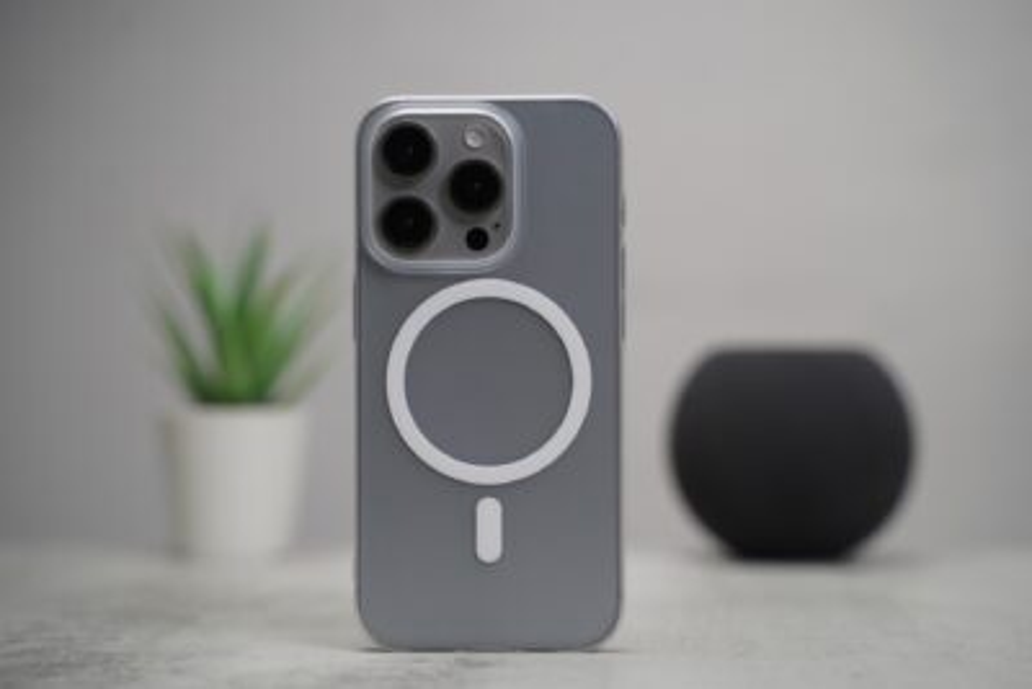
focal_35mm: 75
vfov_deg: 18.2
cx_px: 516
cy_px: 344
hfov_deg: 27.0
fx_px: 2151
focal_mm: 75
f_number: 4
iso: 800
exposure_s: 1/200
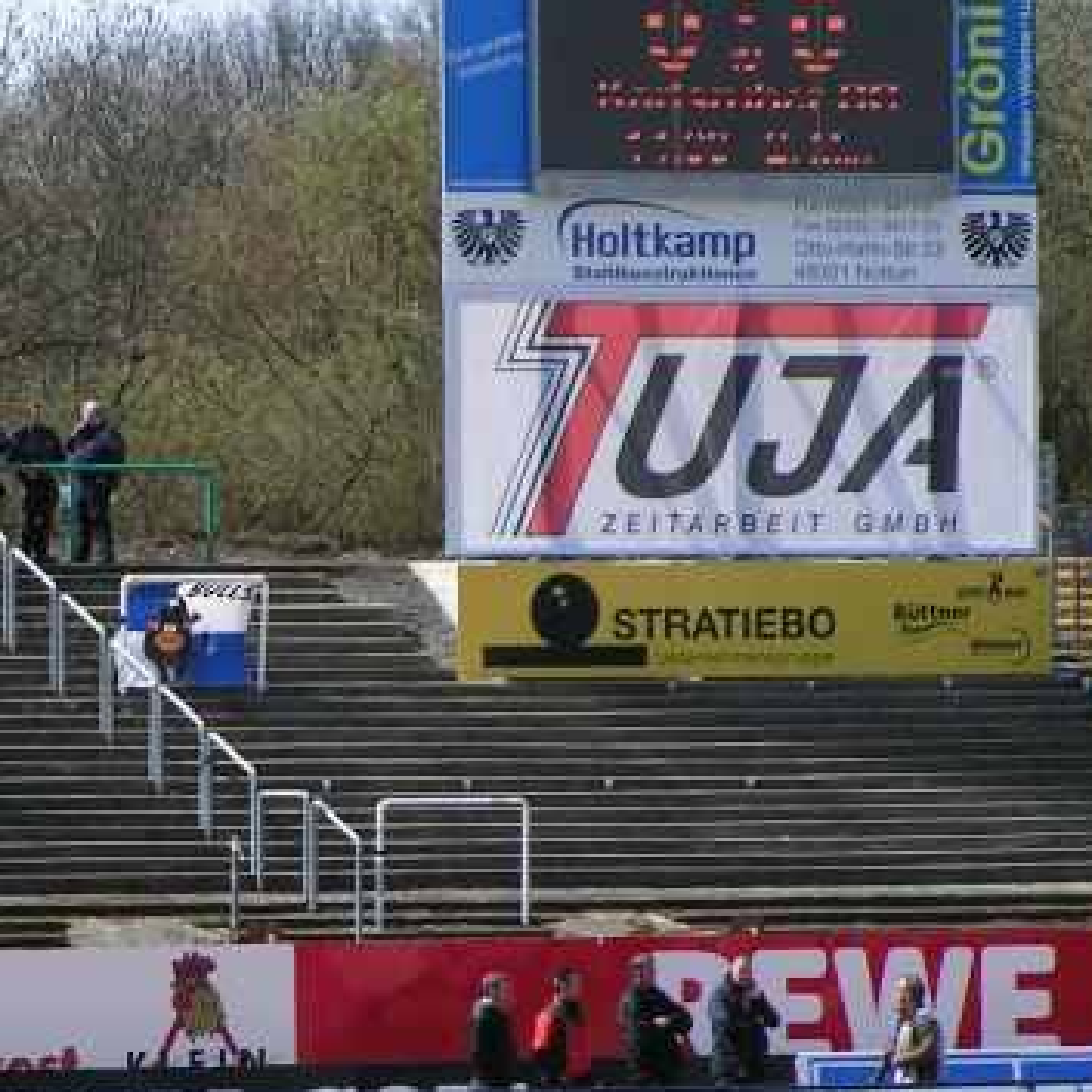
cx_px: -102
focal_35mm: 361
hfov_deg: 4.8
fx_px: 12884
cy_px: 520
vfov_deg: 4.9
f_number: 5.6
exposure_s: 1/320
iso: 50
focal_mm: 27.5
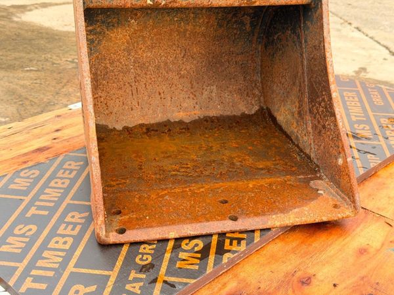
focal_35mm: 48
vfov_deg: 30.3
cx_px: 197
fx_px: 546
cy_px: 148
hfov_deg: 39.7
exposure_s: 1/176
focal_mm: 6.76
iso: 80
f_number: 1.78
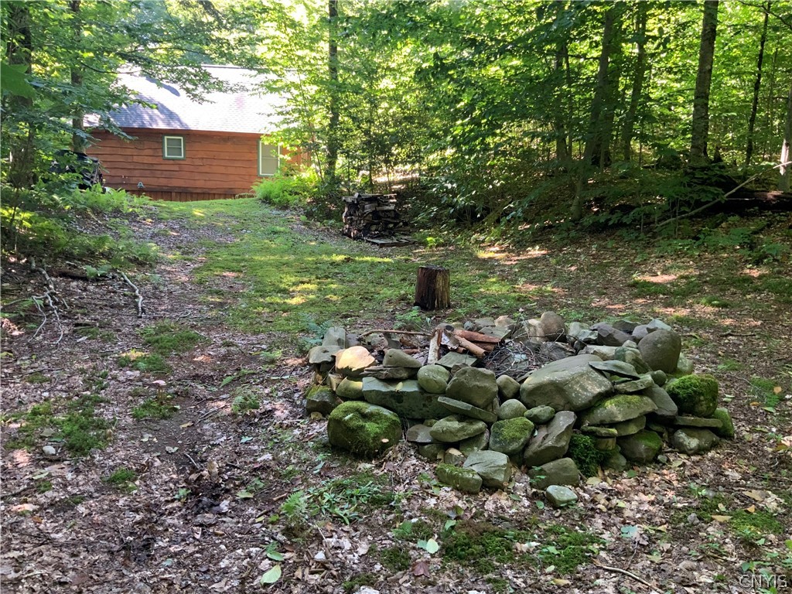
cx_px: 396
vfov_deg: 48.2
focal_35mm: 29
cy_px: 297
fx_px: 664
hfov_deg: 61.7
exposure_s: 1/60
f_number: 1.8
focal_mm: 3
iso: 80
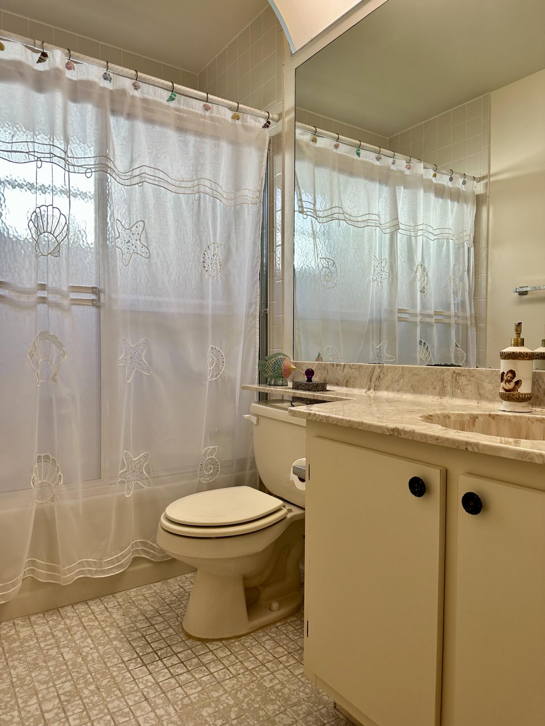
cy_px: 363
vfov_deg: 71.6
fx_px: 504
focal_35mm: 24
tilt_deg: -3.0
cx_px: 272
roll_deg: -0.5
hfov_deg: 56.8
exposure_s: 1/130
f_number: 1.78
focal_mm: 6.86
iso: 125
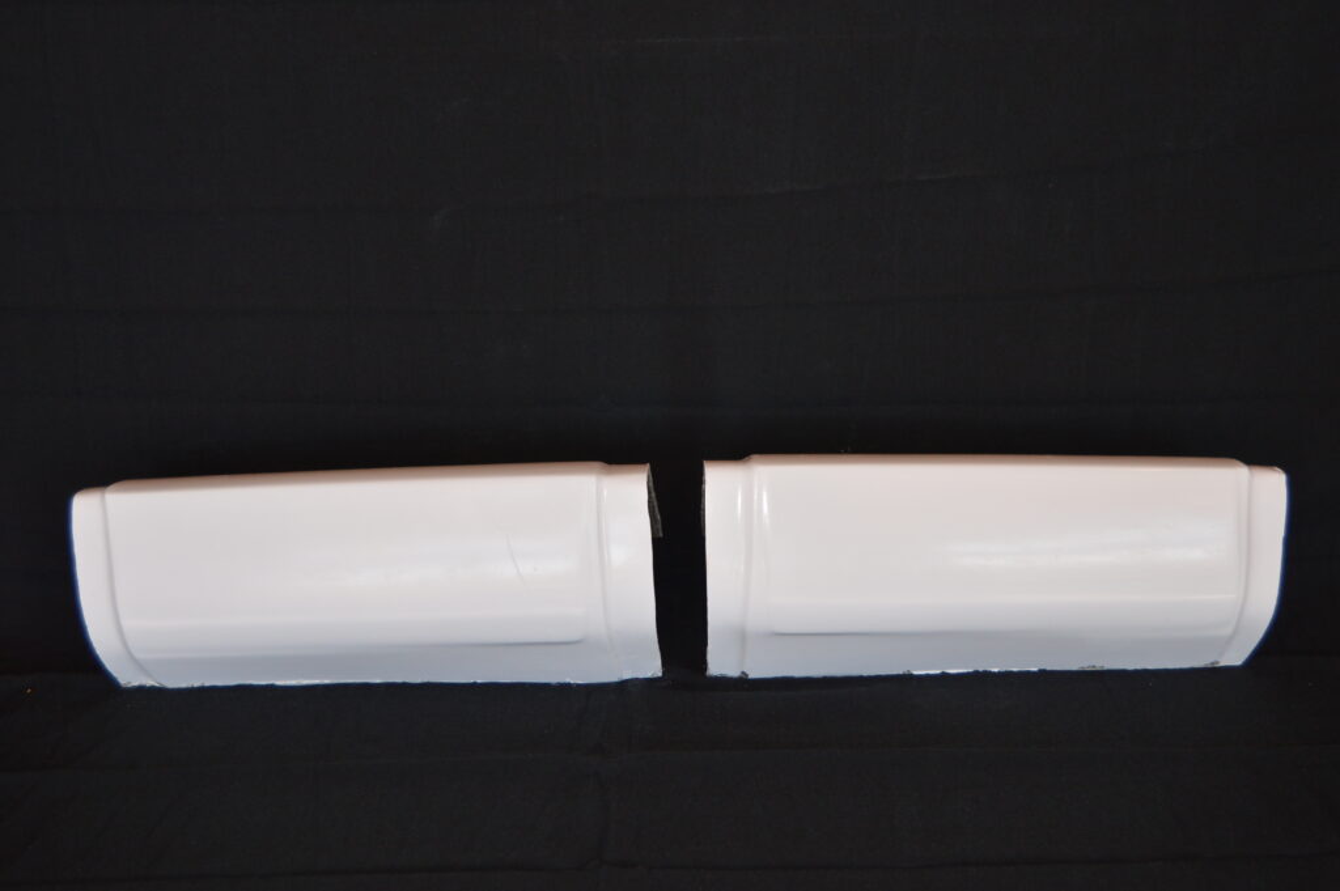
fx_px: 1729
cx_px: 670
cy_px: 446
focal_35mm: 46
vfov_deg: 28.9
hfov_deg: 42.4
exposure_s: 1/60
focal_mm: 31
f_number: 4.2
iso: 450
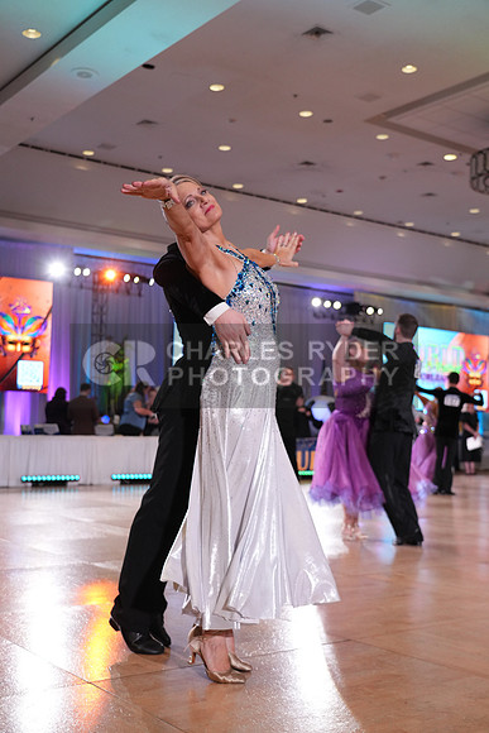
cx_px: 244
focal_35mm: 40
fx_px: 814
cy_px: 366
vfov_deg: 48.4
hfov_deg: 33.4
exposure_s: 1/500
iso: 2000
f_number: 4
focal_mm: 40
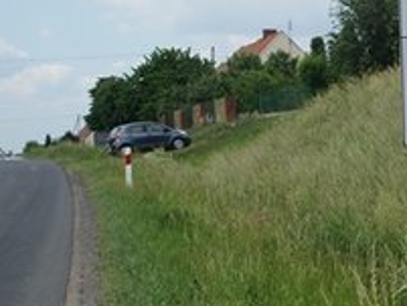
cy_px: 79
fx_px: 1647
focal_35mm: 140
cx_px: 480
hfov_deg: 13.7
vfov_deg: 10.6
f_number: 11
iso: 100
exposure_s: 1/160
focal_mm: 30
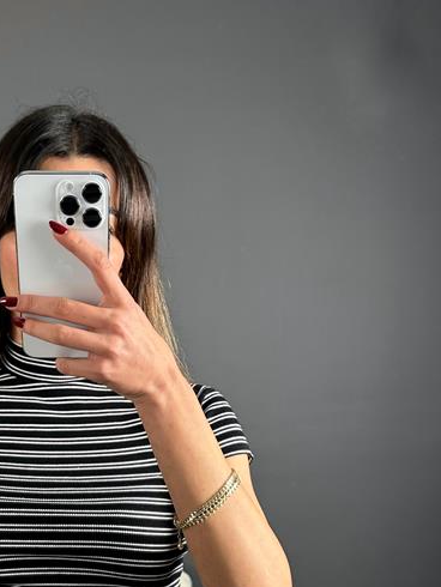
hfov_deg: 30.8
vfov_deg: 39.8
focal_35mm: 46
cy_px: 458
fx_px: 781
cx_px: 88
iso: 125
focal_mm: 6.86
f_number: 1.78
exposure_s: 1/121
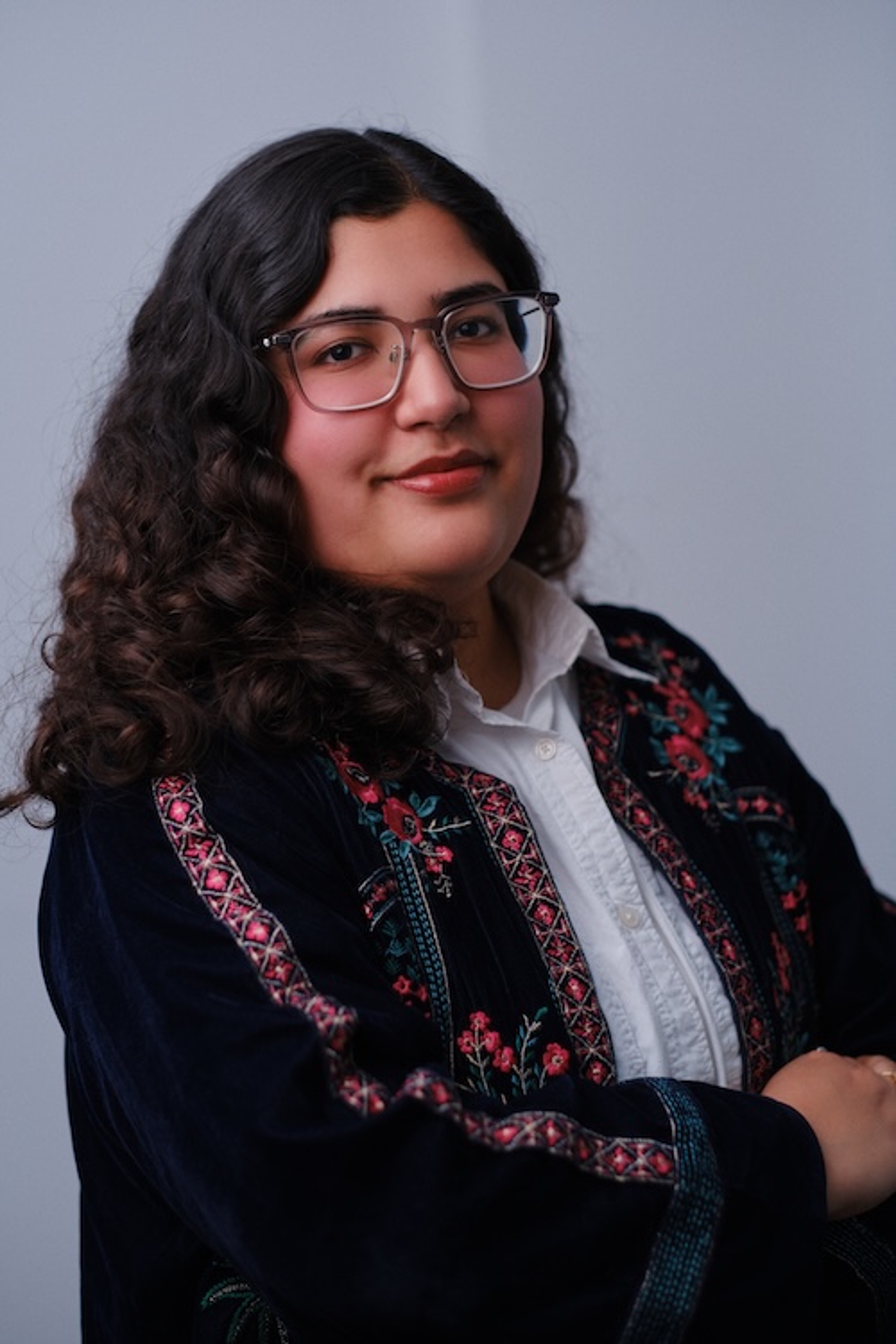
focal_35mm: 84
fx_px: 3136
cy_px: 672
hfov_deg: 16.3
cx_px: 448
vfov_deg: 24.2
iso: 100
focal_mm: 56
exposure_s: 1/320
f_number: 2
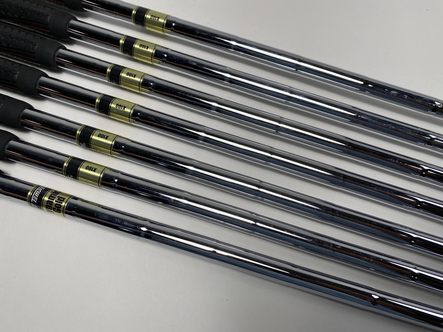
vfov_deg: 53.1
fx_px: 333
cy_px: 166
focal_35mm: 26
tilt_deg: -73.1
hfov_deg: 67.3
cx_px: 222
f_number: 1.8
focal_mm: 4.25
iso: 32
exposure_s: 1/477
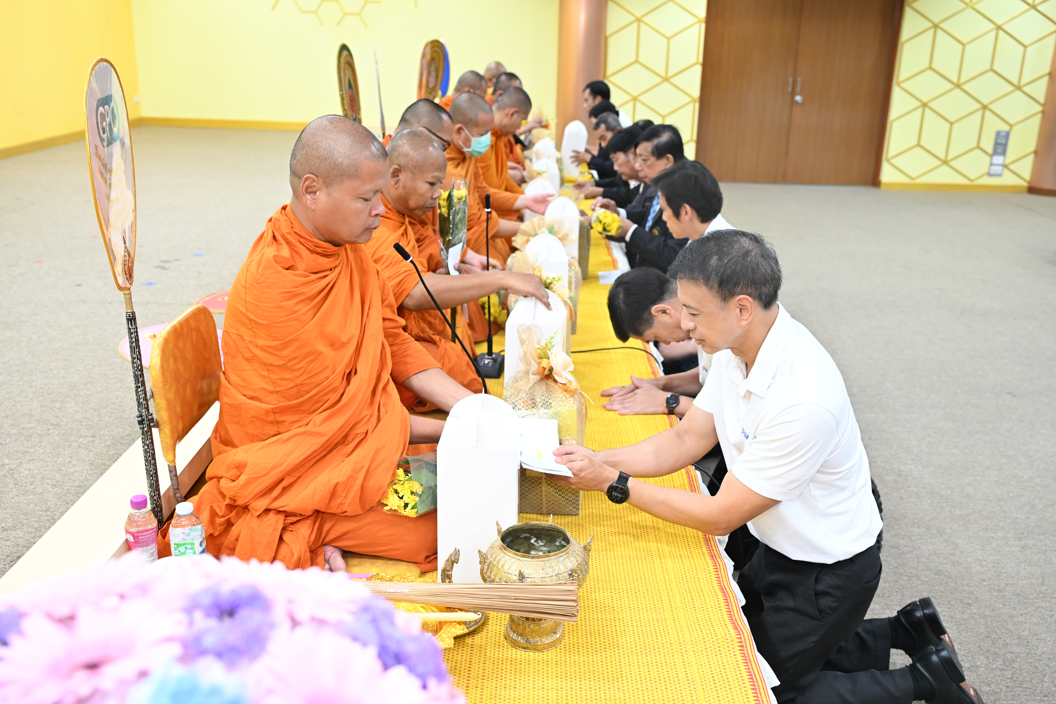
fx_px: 997
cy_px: 352
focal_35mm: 34
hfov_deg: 55.8
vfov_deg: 38.9
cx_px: 528
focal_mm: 34
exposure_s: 1/40
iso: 1600
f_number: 4
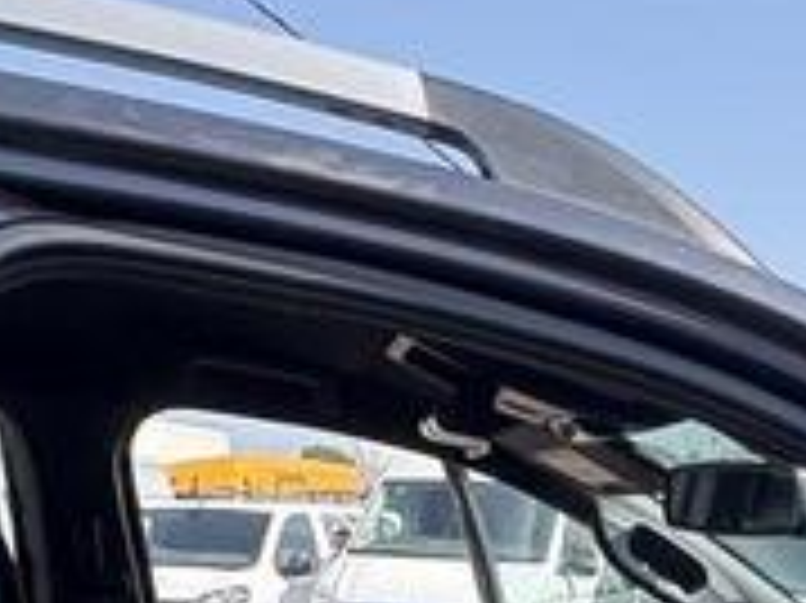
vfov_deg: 17.8
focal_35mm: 70
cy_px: 1012
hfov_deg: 26.2
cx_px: 824
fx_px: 1629
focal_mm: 2.22
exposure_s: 1/414
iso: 64
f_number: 2.2
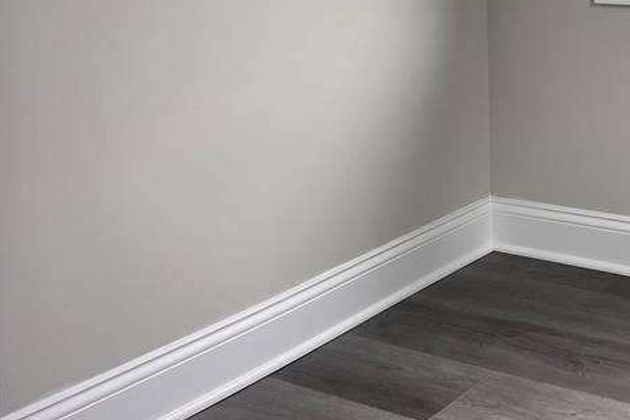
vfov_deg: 21.1
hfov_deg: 31.8
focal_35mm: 60
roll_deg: +0.7
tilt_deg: -3.1
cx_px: 565
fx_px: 1050
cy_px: -80
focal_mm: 5.7
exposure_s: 1/120
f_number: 1.5
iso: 100
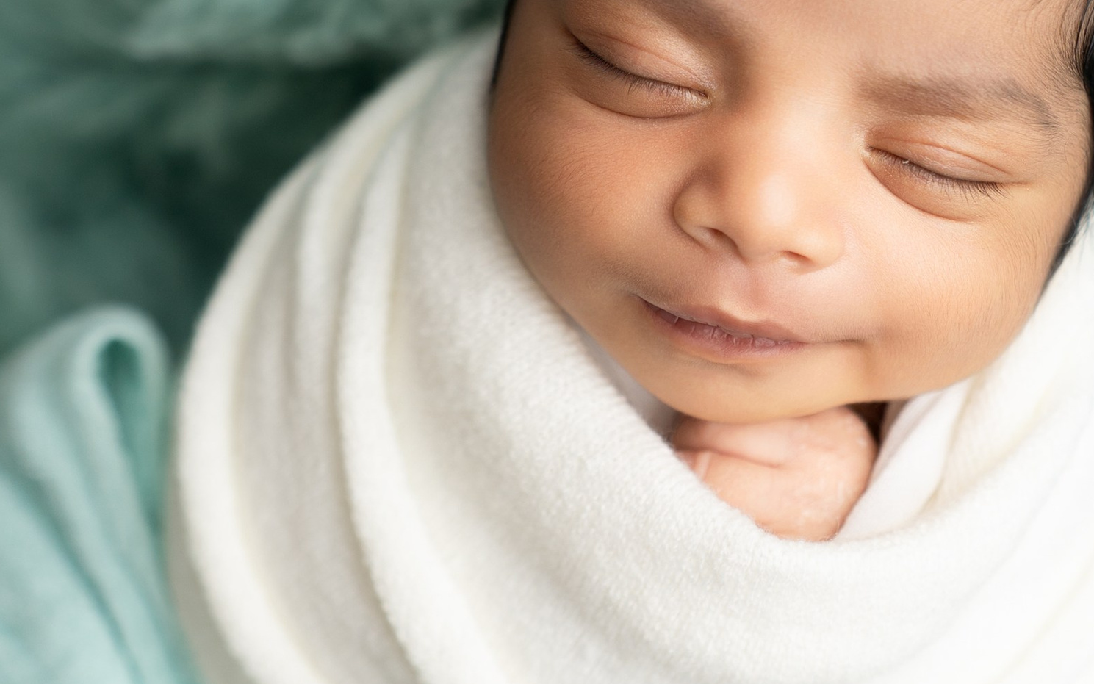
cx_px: 606
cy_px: 363
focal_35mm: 92
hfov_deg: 22.5
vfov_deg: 14.2
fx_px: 2743
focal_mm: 35
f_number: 2.5
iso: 100
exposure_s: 1/200
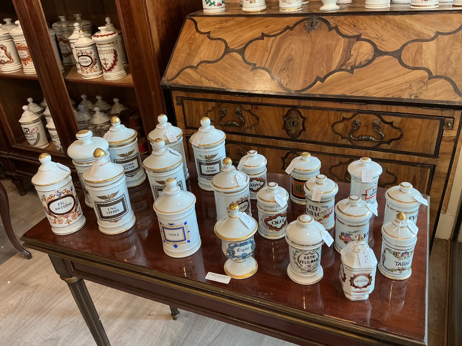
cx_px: 231
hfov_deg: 61.7
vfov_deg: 48.2
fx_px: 387
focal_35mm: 29
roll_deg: +5.0
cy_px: 173
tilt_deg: -30.2
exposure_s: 1/50
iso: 64
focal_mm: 3
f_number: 1.8
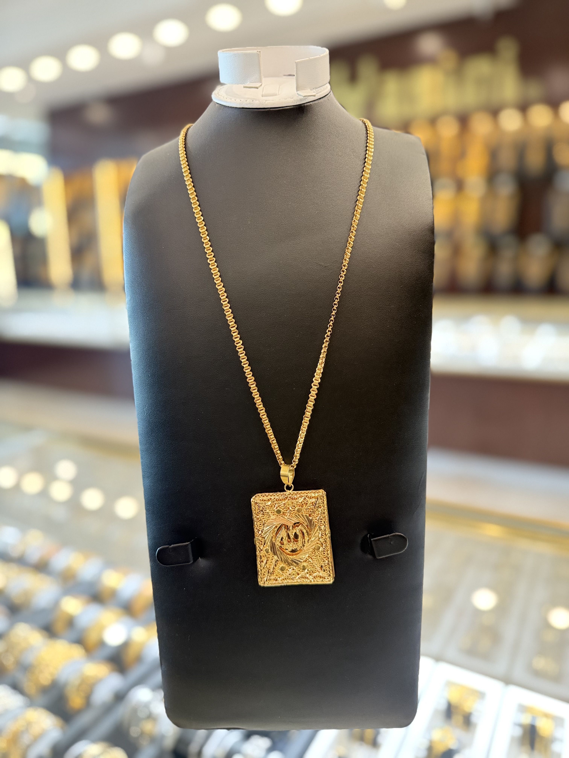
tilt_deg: -12.4
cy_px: 379
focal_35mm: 24
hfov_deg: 56.8
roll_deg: +0.2
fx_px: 526
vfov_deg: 71.6
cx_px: 284
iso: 400
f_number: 1.78
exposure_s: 1/120
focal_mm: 6.76
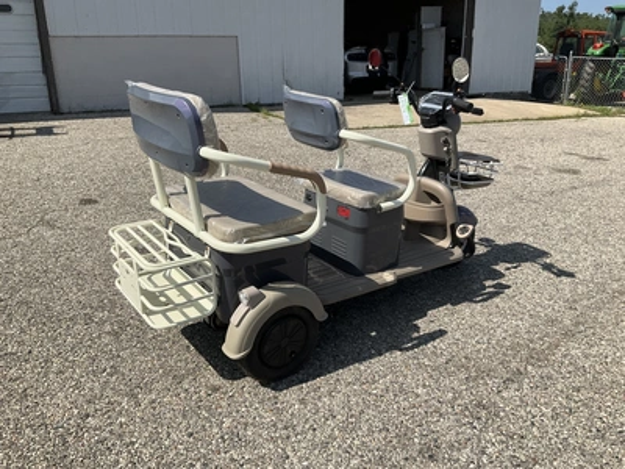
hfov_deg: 61.7
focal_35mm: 29
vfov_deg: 48.2
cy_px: 234
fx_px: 524
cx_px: 312
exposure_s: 1/2427
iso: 25
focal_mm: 3
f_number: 1.8
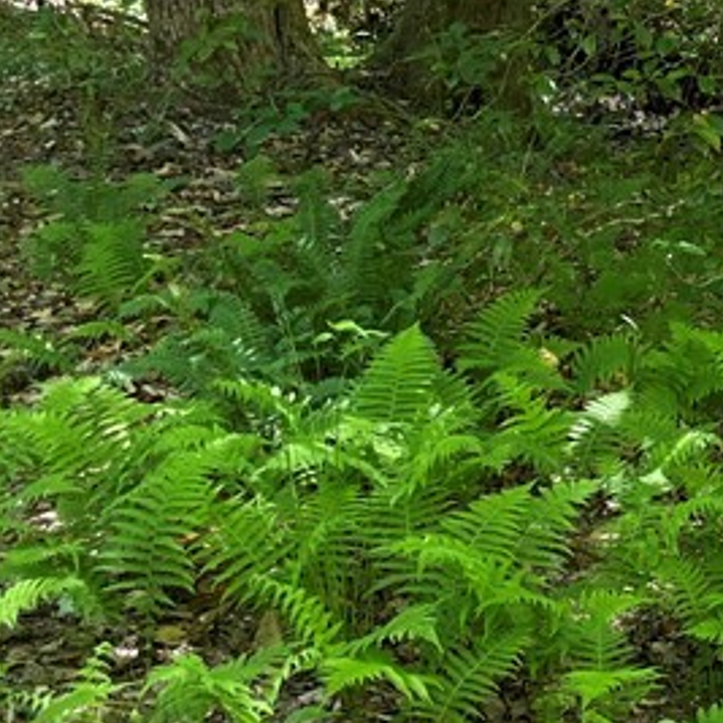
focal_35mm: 88
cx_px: 1229
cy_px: 431
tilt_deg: -17.9
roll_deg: -2.3
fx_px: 2079
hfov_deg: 16.9
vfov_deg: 19.7
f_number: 1.6
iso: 64
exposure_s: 1/122
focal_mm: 5.1
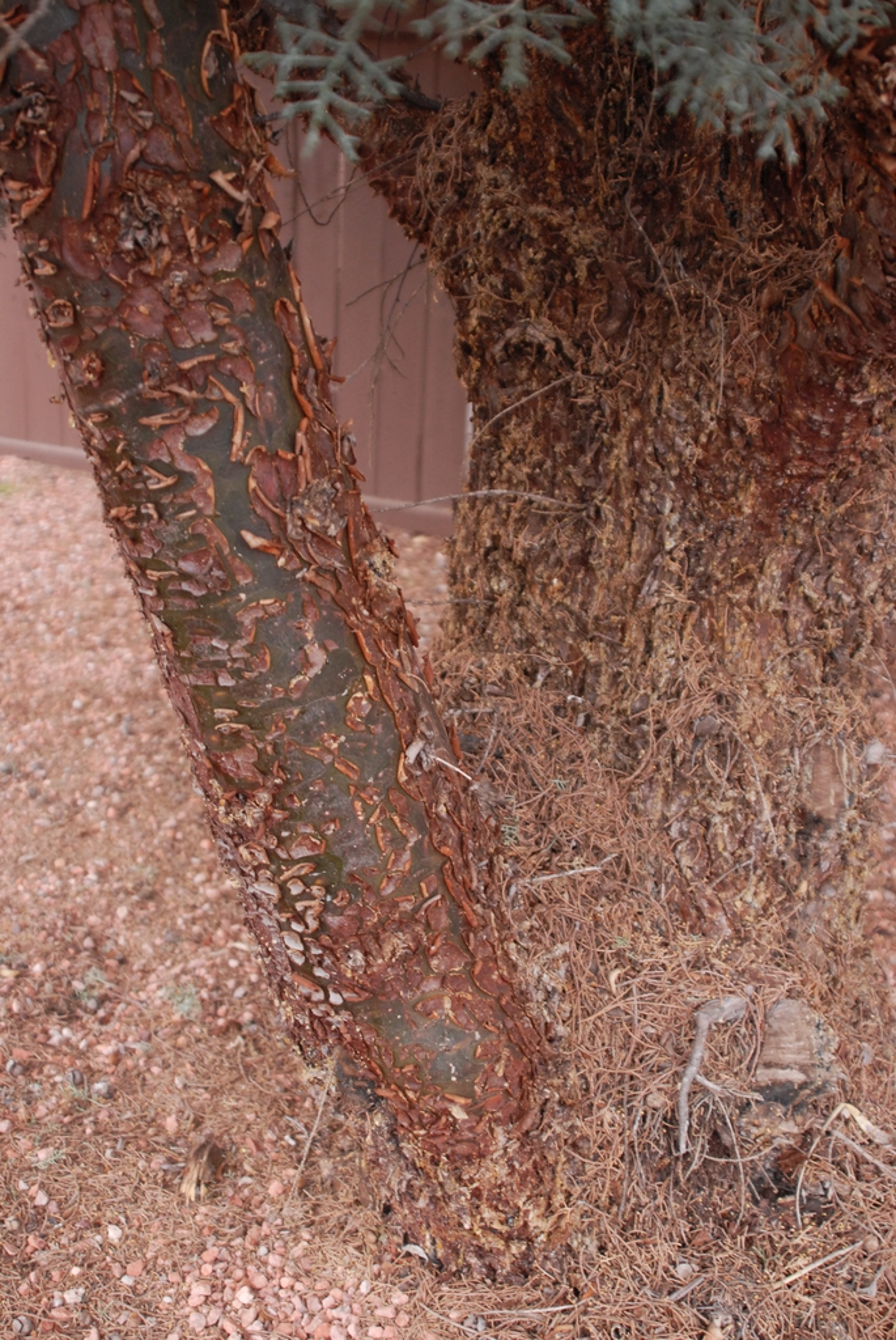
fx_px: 1564
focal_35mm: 42
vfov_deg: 46.4
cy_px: 670
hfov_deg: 32.0
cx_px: 448
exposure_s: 1/40
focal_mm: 28
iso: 400
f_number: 3.5
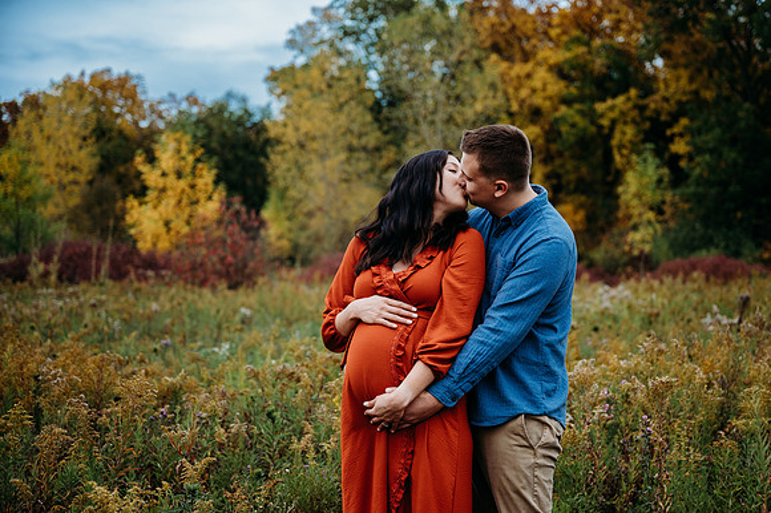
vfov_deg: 21.3
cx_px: 431
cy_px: 287
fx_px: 1363
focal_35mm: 64
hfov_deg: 31.5
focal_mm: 57
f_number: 2.8
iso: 320
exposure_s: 1/400
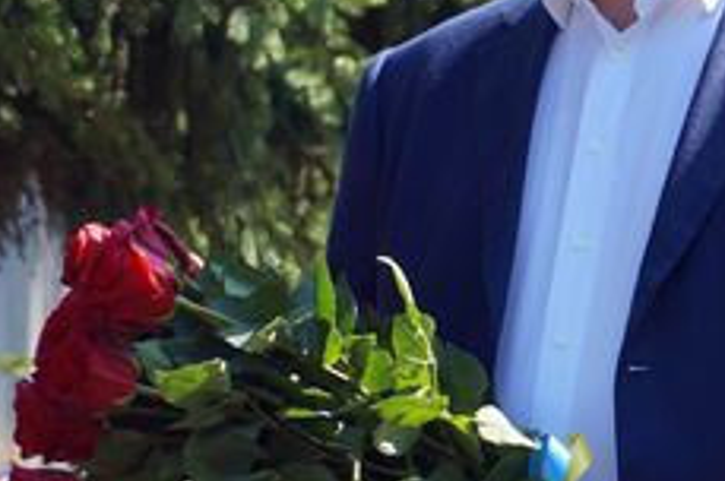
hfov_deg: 5.2
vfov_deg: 3.5
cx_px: 1029
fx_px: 7854
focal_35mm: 391
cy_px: 258
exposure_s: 1/200
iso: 100
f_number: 5.6
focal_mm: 85
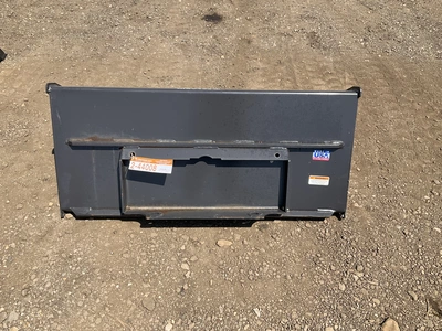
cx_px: 221
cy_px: 166
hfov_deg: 61.7
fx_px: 370
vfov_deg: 48.2
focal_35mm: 29
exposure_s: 1/1451
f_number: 1.8
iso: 25
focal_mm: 3
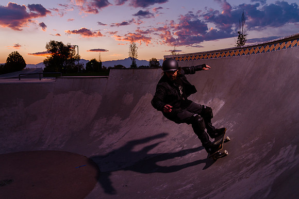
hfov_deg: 67.1
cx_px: 141
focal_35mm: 27
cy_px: 86
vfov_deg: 47.5
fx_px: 225
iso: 500
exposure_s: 1/250
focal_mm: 24
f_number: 4
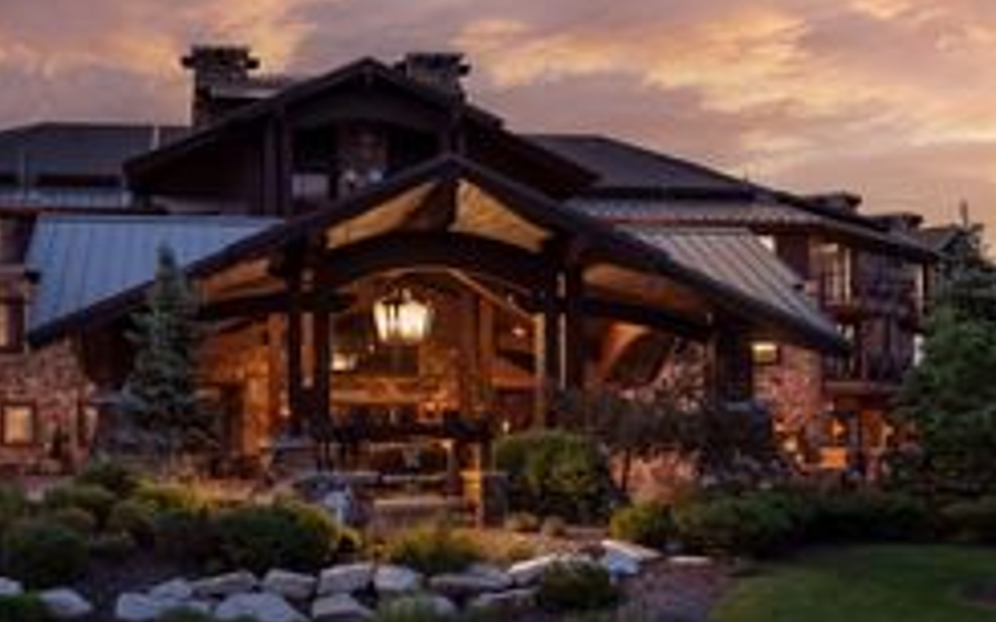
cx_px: 325
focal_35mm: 54
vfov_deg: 23.3
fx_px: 1465
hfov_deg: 37.1
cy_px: 47
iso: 100
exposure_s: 8
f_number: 9
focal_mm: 26
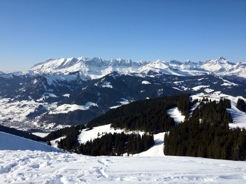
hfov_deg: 52.6
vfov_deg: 40.7
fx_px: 249
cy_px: 92
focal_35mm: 35
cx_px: 123
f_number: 2.4
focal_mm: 4.28
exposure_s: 1/2762
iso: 64
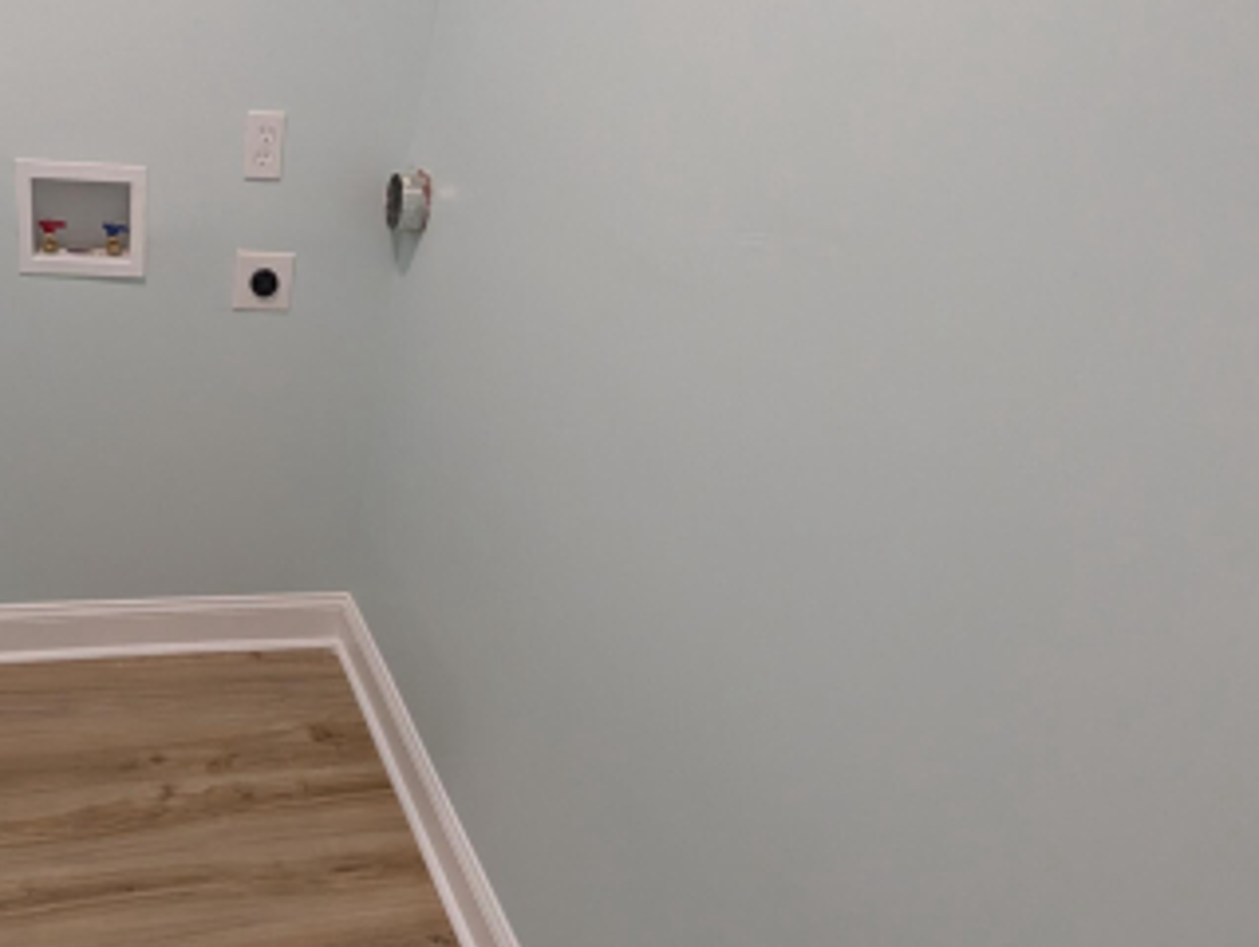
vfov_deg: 54.7
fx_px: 910
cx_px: 288
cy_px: 545
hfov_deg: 64.4
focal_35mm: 25
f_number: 1.7
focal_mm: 2.02
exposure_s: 1/167
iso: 219
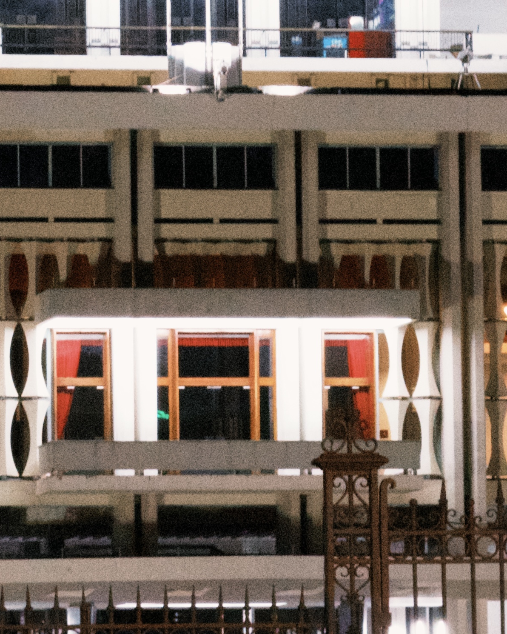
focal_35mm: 317
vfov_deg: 6.1
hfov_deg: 4.9
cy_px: 228
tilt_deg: +5.7
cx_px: 206
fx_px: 5946
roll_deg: +0.9
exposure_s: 1/33
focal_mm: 15.66
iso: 250
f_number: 2.8
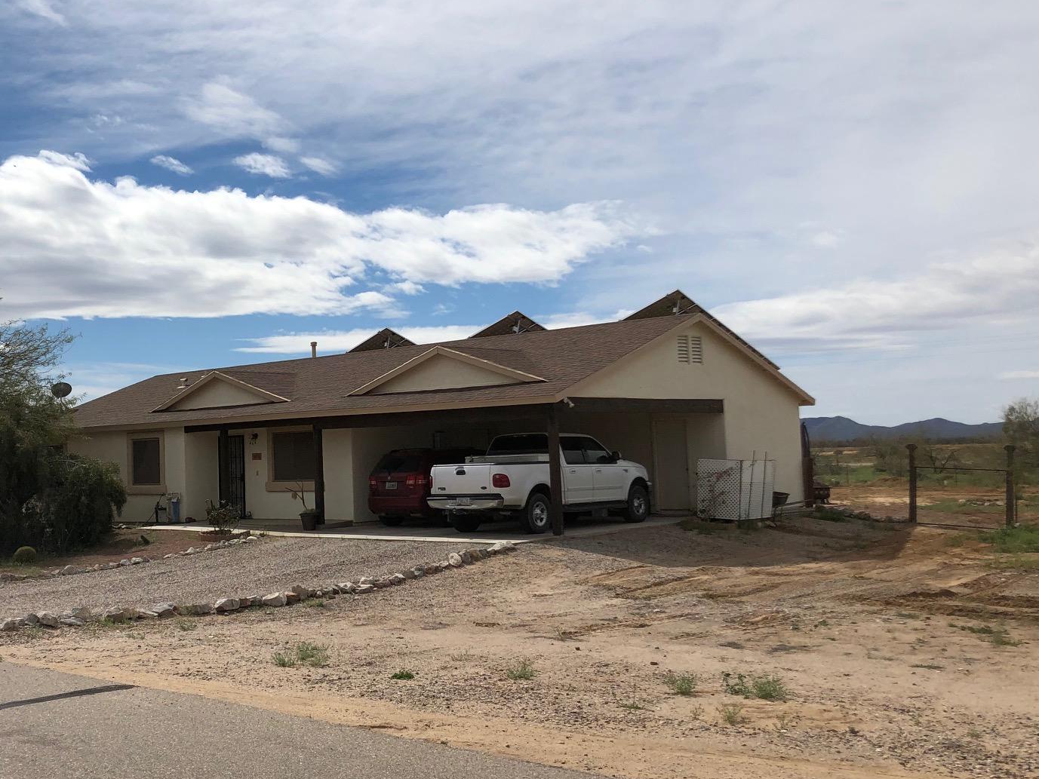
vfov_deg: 35.1
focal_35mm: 41
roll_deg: +1.9
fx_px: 1231
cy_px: 411
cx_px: 326
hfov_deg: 44.9
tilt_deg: +1.9
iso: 20
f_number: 1.8
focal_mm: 3.99
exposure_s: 1/5348
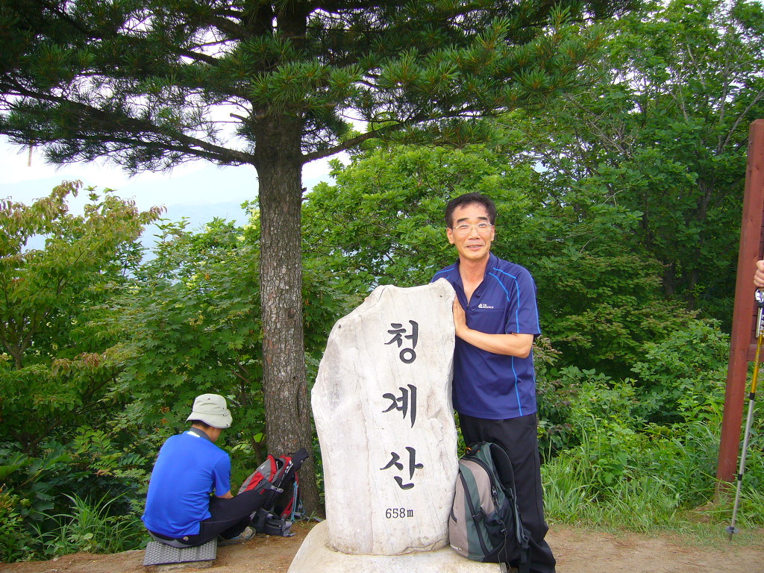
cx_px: 382
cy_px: 286
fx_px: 772
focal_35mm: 35
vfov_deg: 40.7
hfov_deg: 52.6
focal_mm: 5.8
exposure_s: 1/250
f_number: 2.8
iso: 80
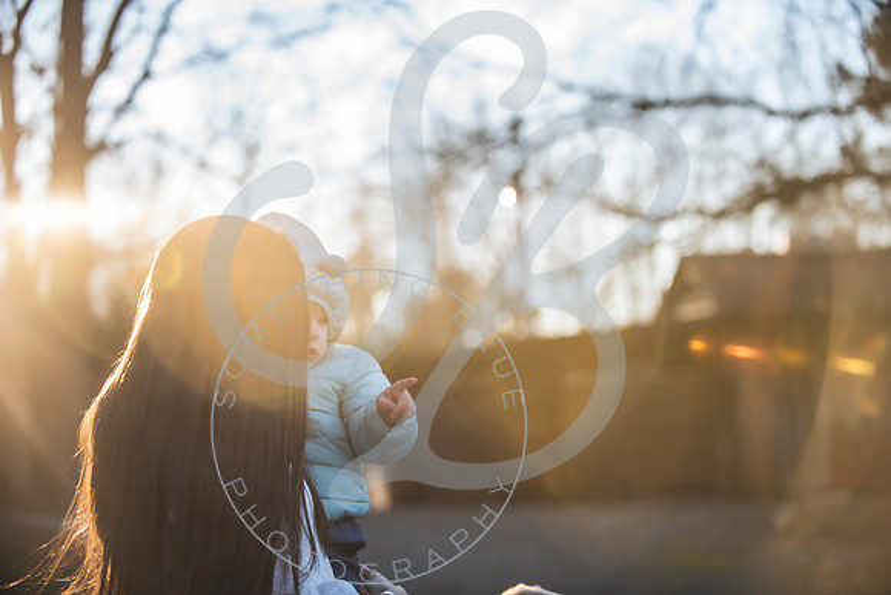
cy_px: 298
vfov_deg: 17.1
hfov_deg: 25.4
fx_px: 1980
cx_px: 446
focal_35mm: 80
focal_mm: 80
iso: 160
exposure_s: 1/320
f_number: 2.8
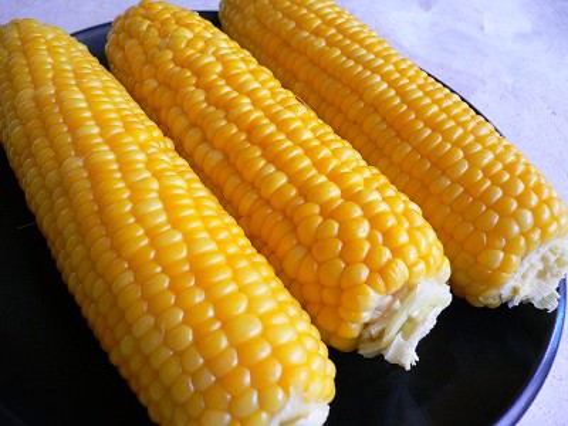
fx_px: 574
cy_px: 213
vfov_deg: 40.7
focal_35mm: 35
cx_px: 284
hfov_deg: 52.6
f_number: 2.8
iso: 100
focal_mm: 5.8
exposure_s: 1/20
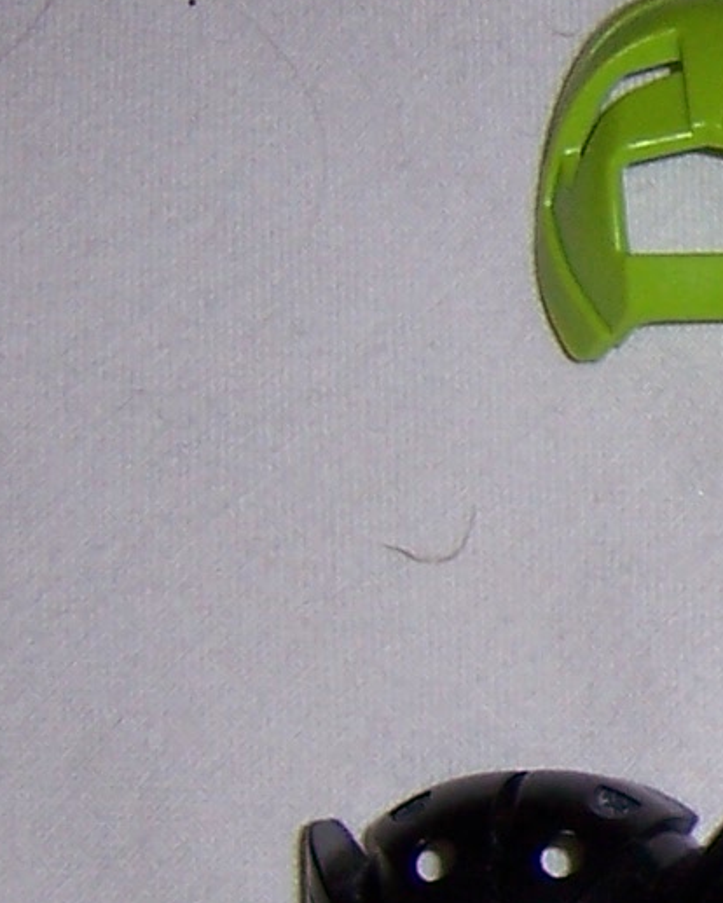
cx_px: 2117
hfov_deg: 7.8
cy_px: 519
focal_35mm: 175
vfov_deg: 11.0
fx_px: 4678
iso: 80
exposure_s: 1/60
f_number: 2.8
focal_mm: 6.2
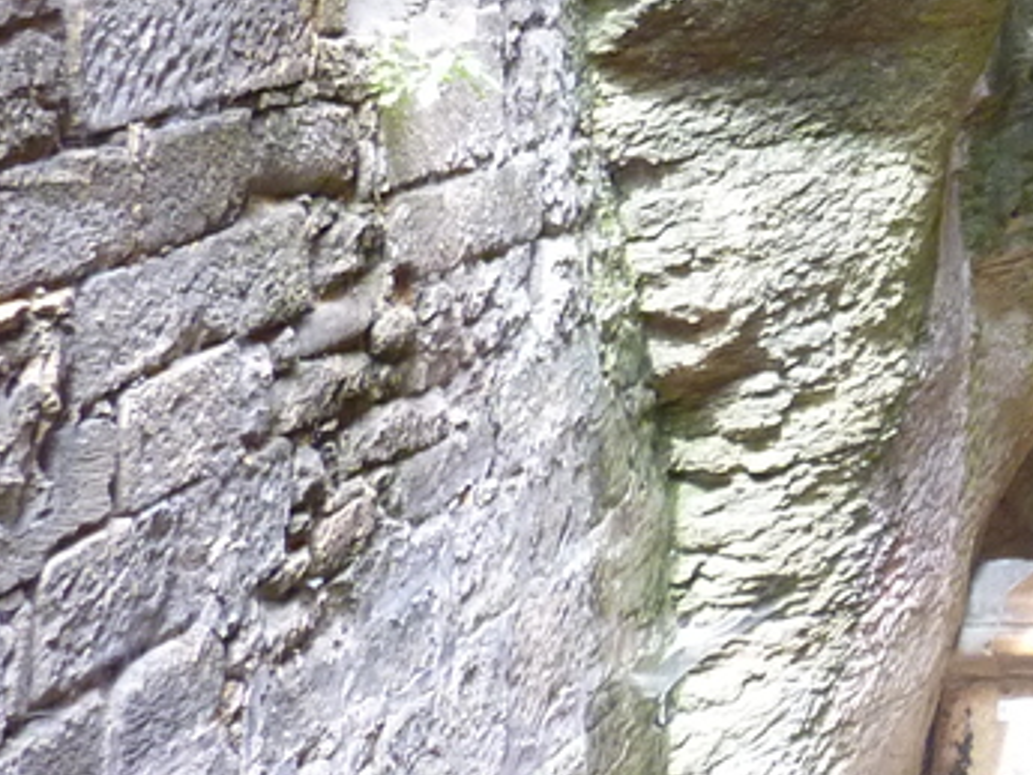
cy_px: -123
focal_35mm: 87
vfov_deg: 16.4
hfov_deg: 18.8
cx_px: 1701
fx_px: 2597
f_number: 3.3
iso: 200
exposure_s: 1/30
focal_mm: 4.1
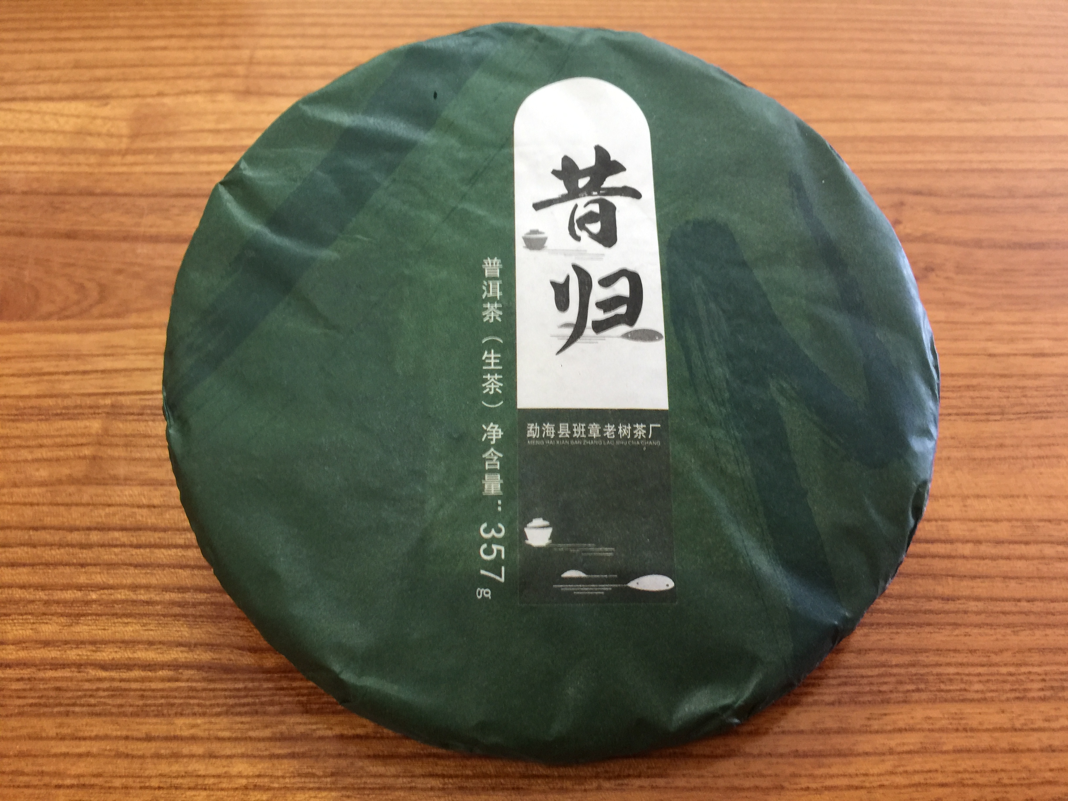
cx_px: 534
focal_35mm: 29
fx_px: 895
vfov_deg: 48.2
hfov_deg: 61.7
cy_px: 400
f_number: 2.2
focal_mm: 4.15
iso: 80
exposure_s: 1/33
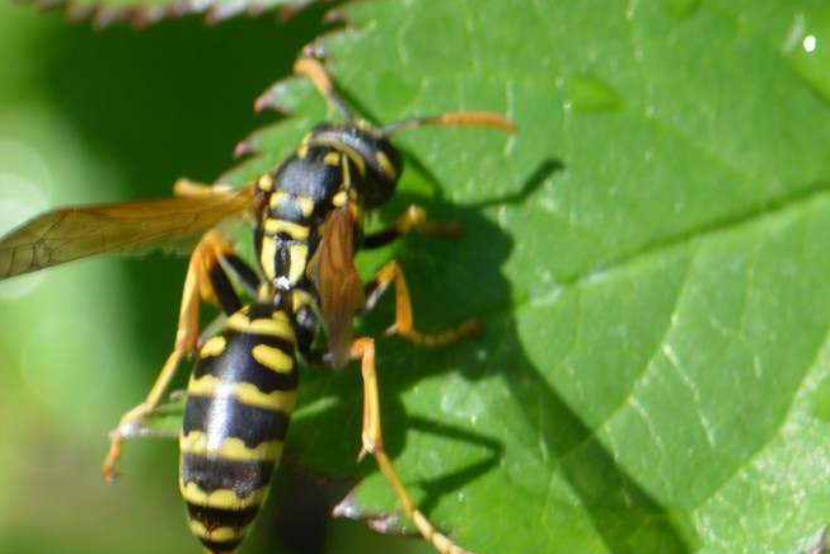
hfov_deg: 3.1
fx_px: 15246
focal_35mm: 661
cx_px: 242
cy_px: 343
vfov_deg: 2.1
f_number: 8
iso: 100
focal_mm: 300
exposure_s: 1/125
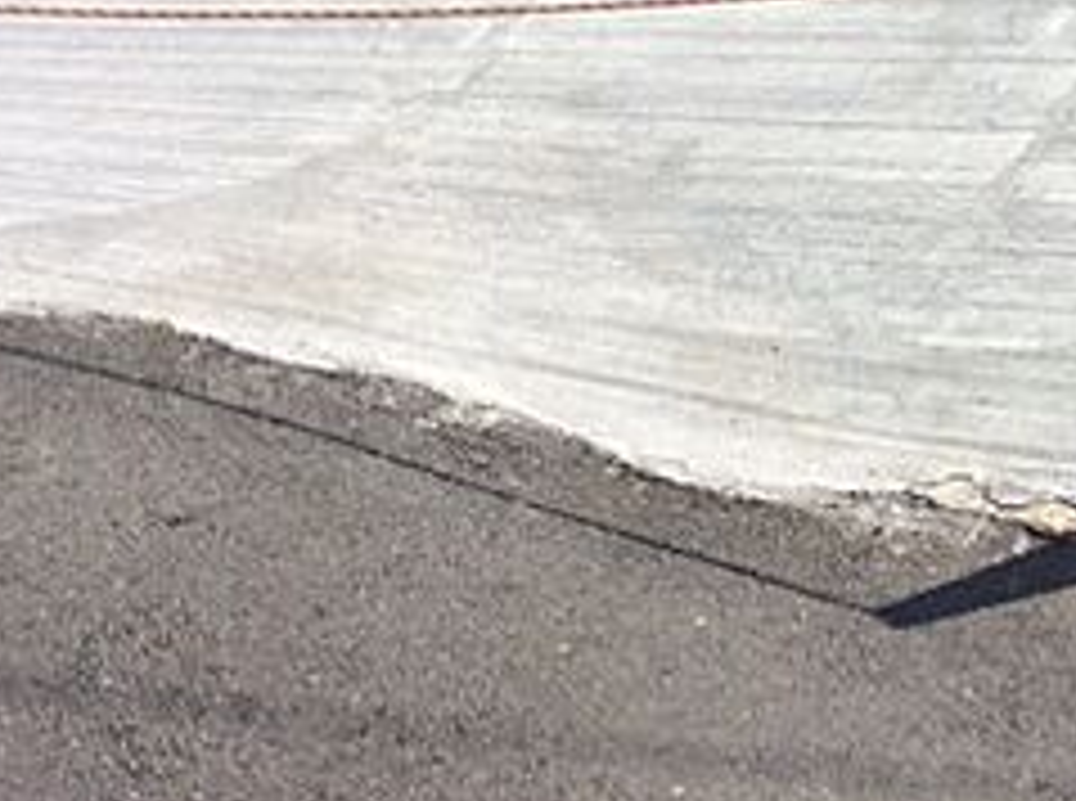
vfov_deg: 16.9
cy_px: -158
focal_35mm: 83
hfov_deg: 22.5
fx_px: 2574
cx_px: 1135
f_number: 2.4
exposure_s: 1/1634
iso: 32
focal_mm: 3.3
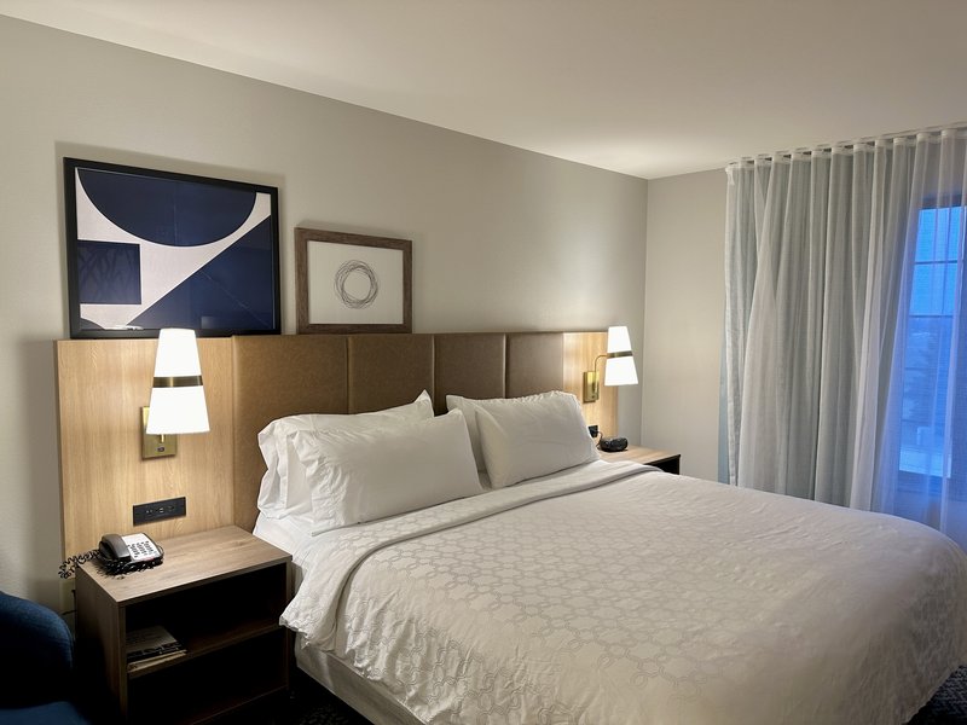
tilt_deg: -4.2
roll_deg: +0.0
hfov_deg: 71.6
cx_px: 484
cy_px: 362
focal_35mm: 24
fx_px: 670
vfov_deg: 56.8
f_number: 1.78
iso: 160
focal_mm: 6.86
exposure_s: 1/60
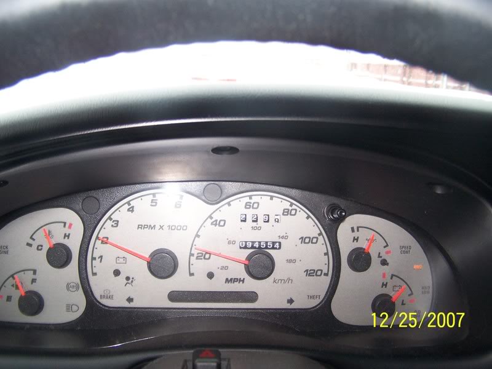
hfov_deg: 49.0
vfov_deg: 37.7
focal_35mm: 38
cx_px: 246
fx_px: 540
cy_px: 184
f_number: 2.8
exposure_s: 1/60
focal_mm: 6.3
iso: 140
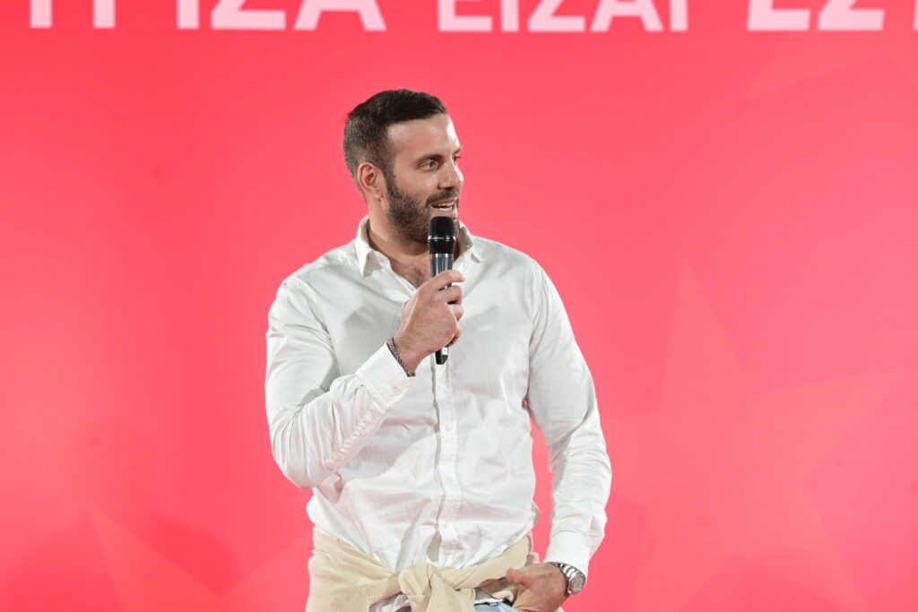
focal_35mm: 165
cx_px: 459
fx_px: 4208
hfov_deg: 12.5
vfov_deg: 8.3
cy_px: 306
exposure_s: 1/60
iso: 1600
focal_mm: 165
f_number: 6.3
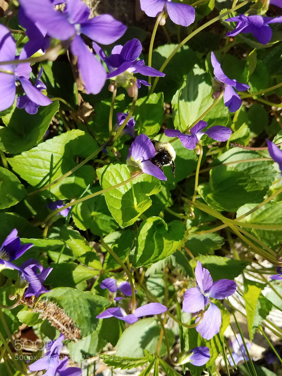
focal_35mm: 26
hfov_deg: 53.1
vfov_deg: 67.3
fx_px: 282
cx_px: 141
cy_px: 188
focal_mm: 4.2
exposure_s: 1/920
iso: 40
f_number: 1.7
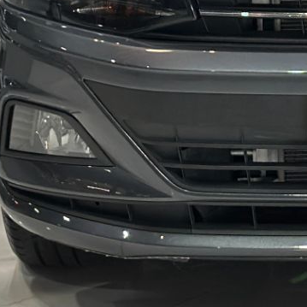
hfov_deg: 7.6
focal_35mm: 227
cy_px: -90
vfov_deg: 7.6
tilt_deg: -8.0
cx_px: 452
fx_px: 2278
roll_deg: +0.2
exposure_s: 1/120
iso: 160
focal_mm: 6.86
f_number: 1.78
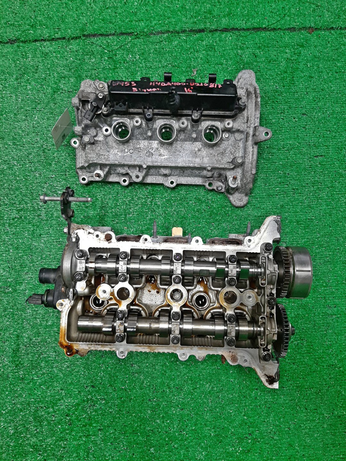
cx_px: 173
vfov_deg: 67.3
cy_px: 230
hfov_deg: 53.1
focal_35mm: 26
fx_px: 347
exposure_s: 1/50
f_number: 1.7
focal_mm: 3.93
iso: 97
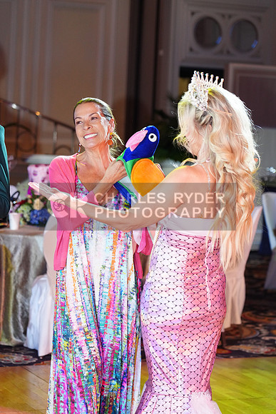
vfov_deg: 19.5
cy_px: 207
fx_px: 1207
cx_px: 138
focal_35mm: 105
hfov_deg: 13.0
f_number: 4
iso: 2500
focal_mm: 105
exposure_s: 1/250
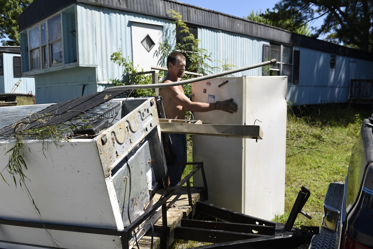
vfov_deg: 42.4
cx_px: 186
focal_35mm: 31
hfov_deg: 60.3
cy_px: 124
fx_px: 321
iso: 100
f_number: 8
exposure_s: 1/200
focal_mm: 31
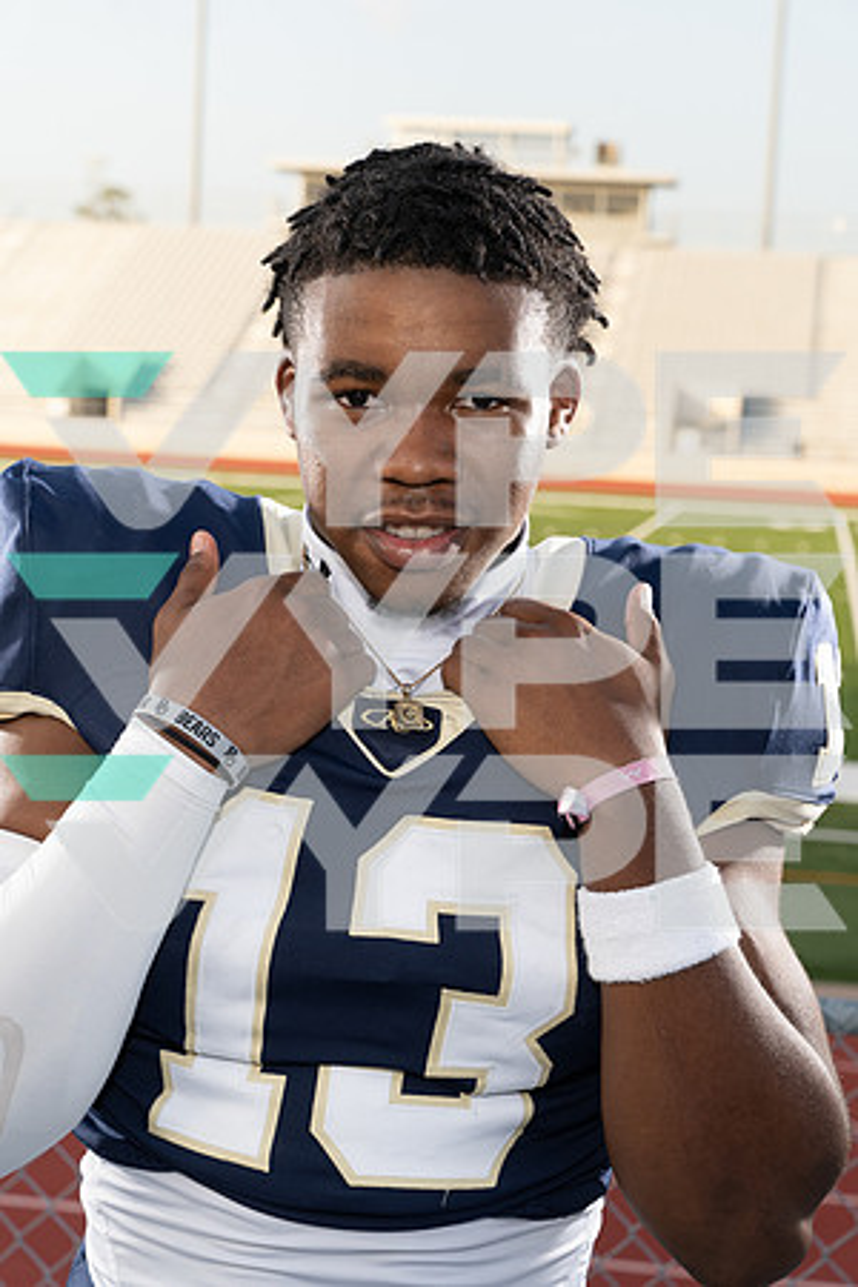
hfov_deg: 20.0
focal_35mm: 68
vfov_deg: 29.7
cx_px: 429
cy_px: 644
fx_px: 2431
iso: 400
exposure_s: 1/250
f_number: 8
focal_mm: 68
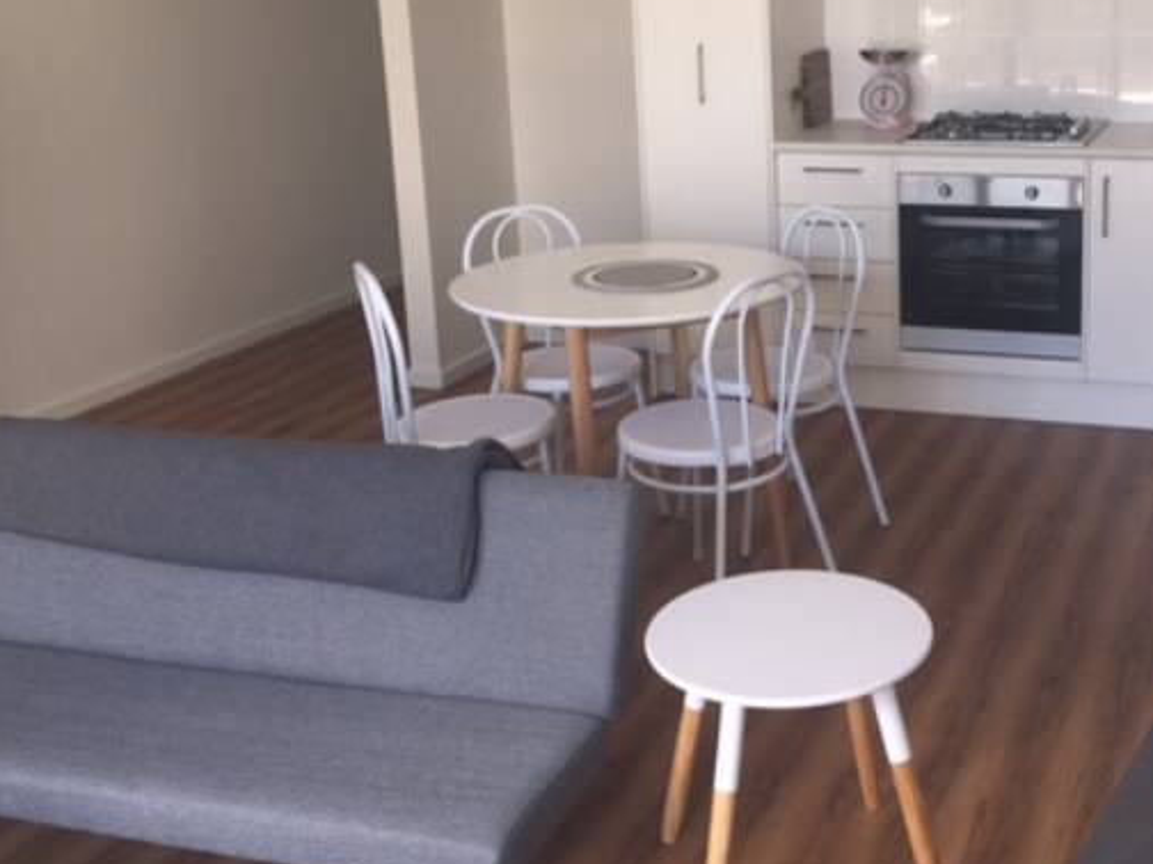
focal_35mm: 46
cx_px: 785
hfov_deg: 40.6
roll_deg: +1.6
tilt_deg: -13.7
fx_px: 1532
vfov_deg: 31.3
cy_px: 283
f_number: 2.2
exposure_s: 1/40
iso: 25
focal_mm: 4.15
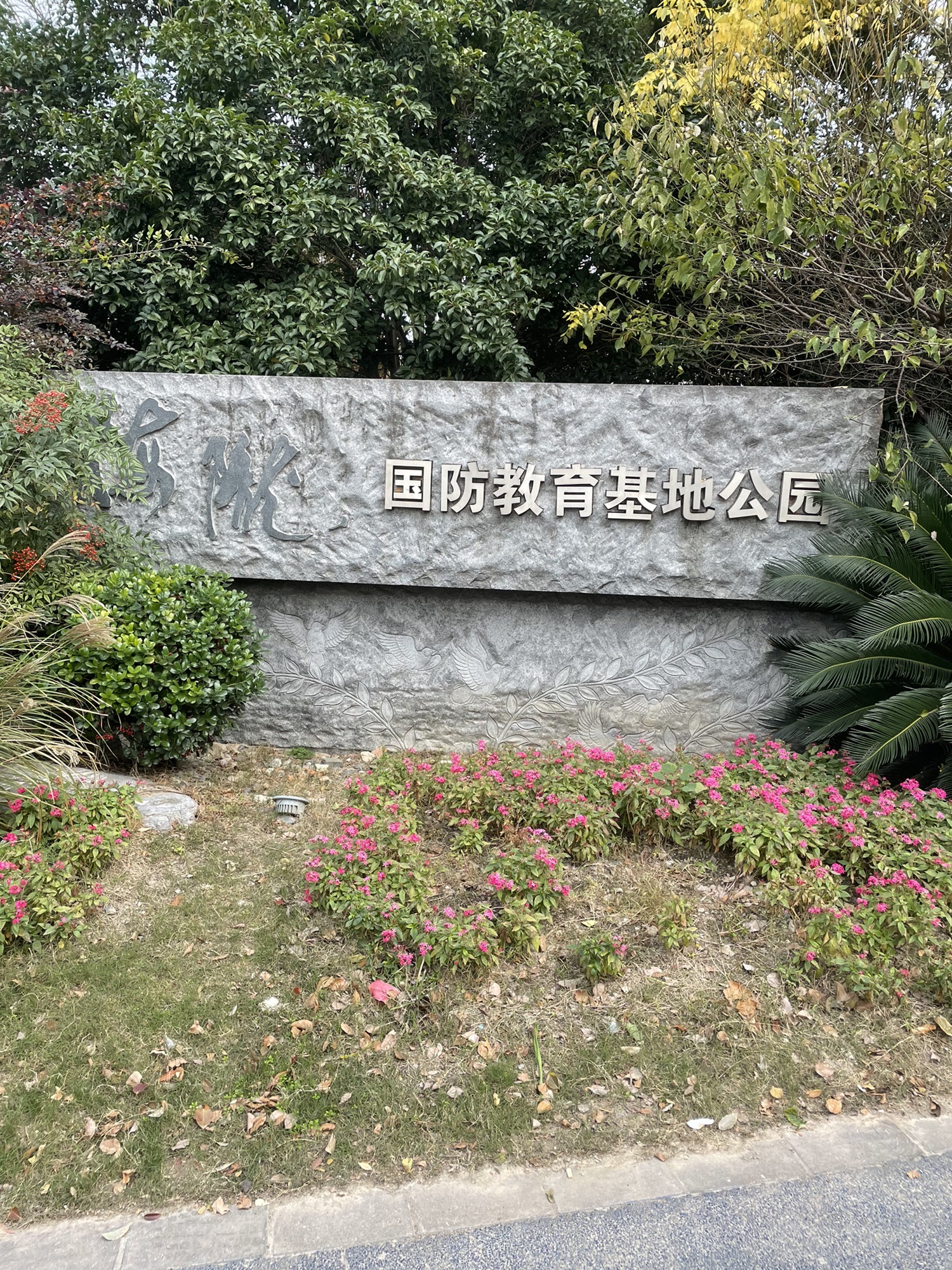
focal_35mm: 26
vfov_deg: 67.3
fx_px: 953
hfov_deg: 53.1
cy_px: 635
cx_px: 476
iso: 32
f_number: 1.6
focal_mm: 4.2
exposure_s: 1/364
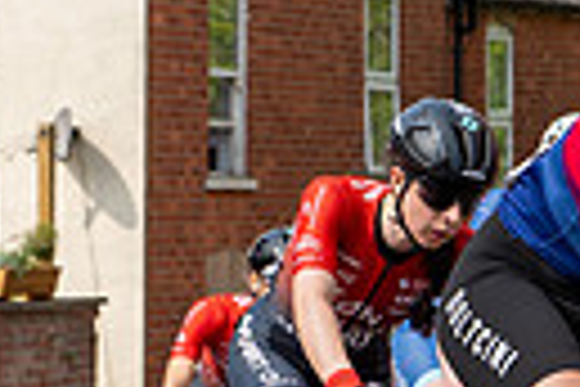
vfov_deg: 4.1
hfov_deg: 6.2
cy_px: 65
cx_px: 13
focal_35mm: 332
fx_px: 5348
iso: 200
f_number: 5.6
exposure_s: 1/640
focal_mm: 74
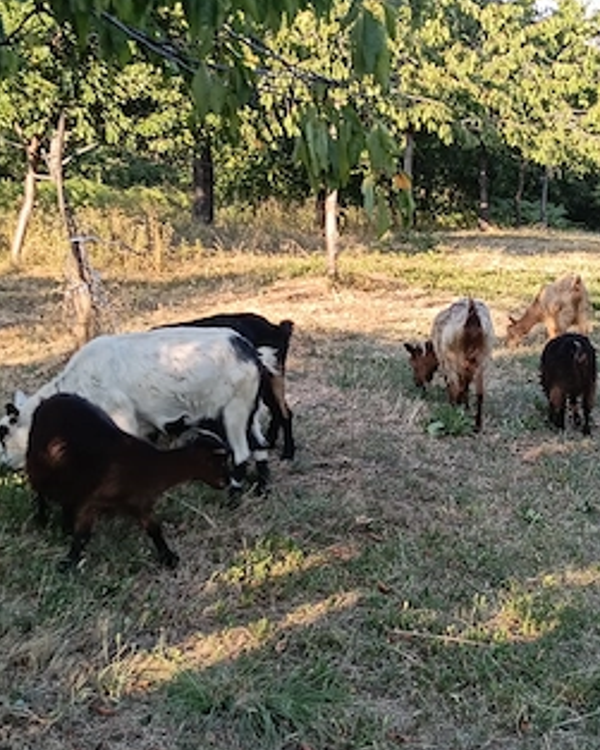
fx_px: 1355
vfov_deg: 31.0
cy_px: 399
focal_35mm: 61
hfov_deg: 24.9
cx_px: 344
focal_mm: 3.98
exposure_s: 1/131
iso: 50
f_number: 1.8
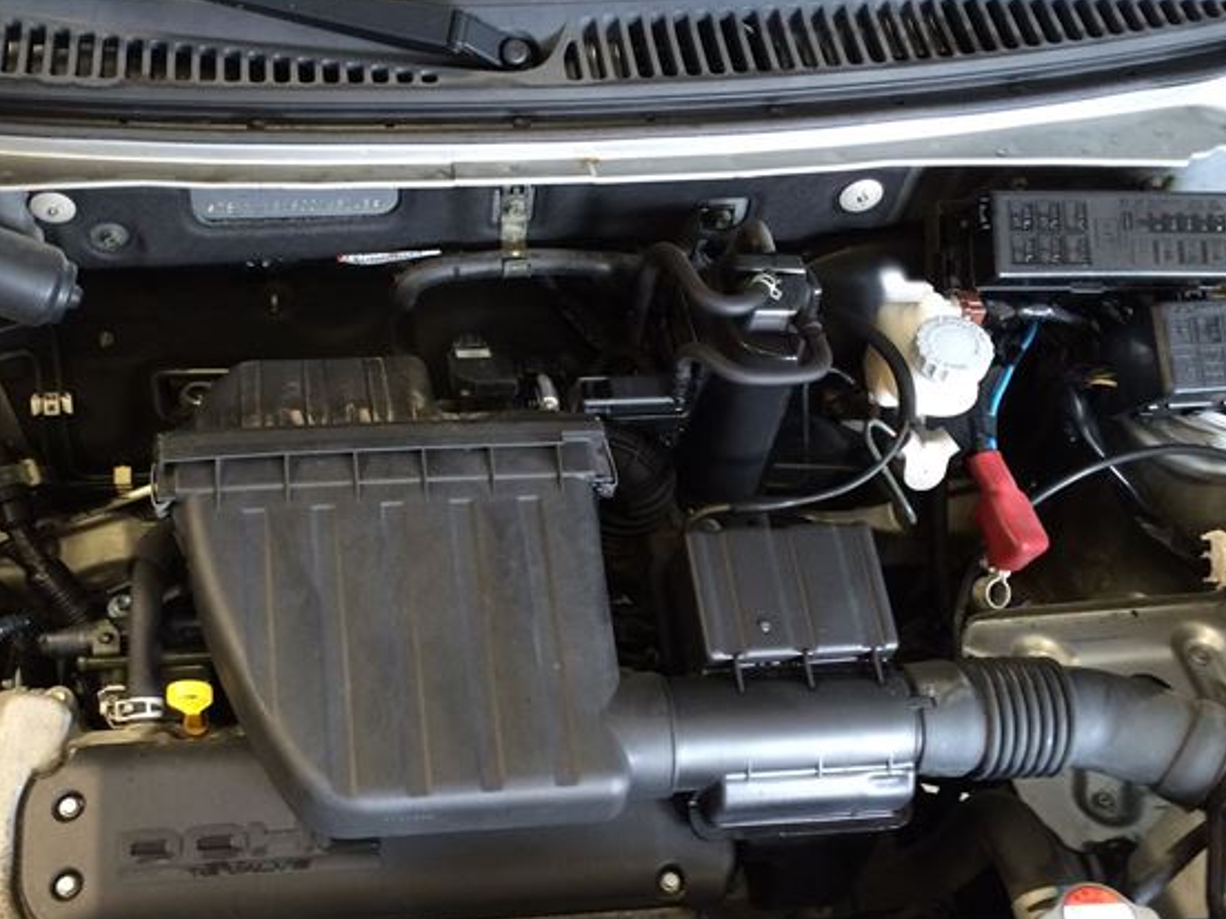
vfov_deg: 34.3
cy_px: 493
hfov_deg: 44.3
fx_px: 1488
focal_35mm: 42
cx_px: 442
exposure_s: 1/33
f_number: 2.2
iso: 125
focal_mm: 4.15
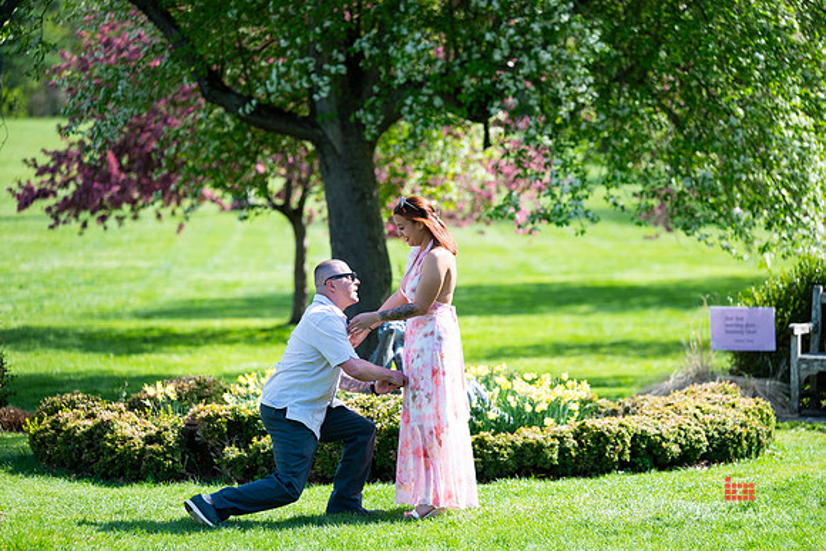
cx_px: 415
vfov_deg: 8.5
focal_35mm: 162
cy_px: 269
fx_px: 3716
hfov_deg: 12.7
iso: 200
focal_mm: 155
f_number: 3.2
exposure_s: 1/2000
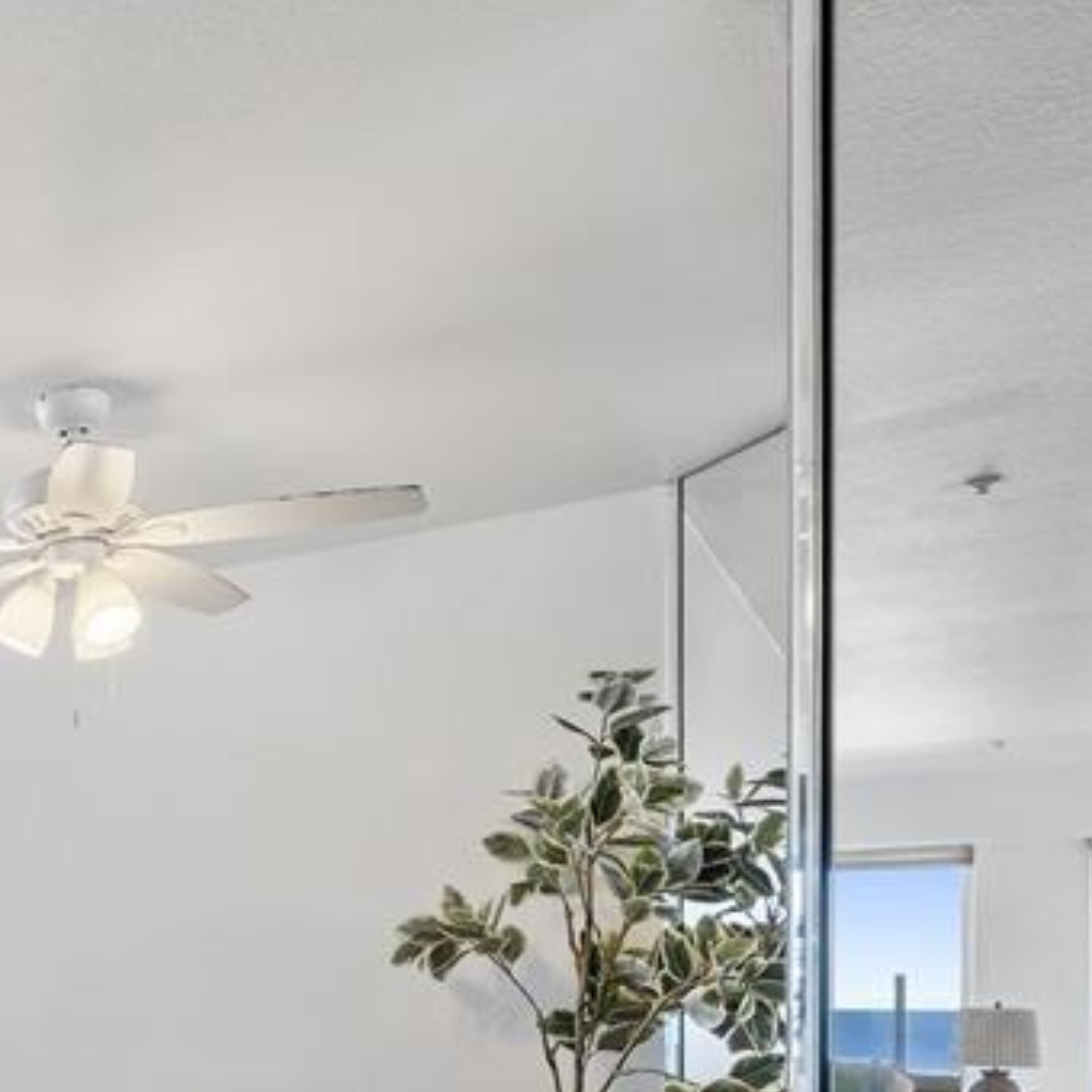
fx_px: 1463
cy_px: 1012
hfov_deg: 33.5
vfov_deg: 37.8
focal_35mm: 41
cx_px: -209
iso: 500
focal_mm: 16
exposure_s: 1/13
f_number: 8
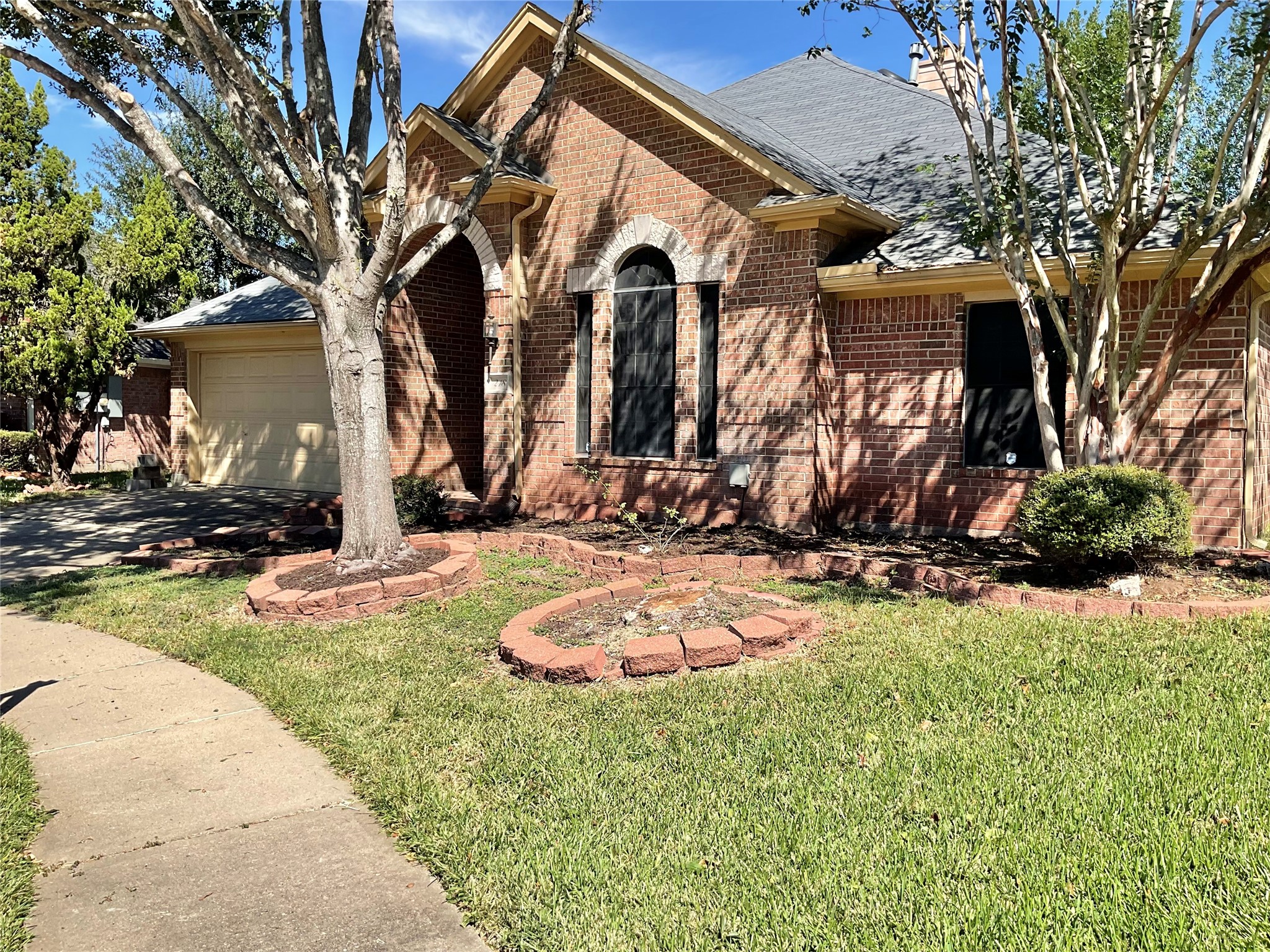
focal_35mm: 29
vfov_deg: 48.2
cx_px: 635
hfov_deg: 61.7
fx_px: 1064
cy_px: 476
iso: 16
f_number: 1.8
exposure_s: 1/1279
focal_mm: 3
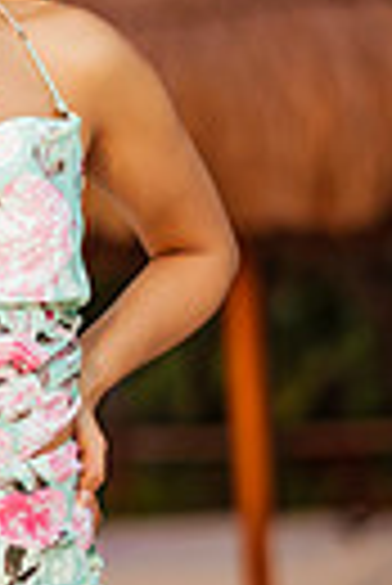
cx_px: -221
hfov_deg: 6.7
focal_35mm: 201
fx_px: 3274
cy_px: 194
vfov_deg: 10.2
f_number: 1.4
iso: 640
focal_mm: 58
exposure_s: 1/8000
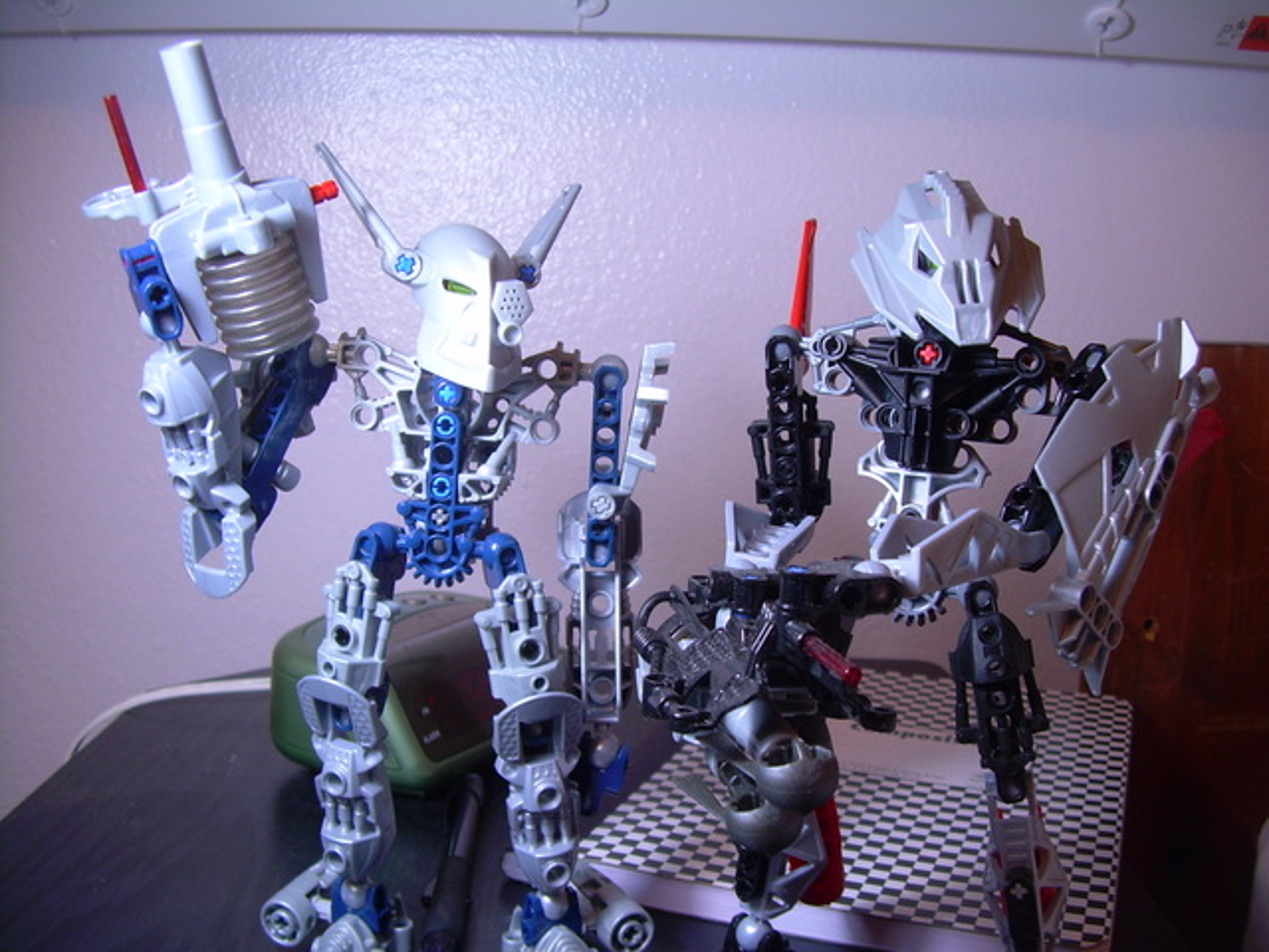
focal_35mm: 38
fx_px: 1393
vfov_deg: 37.7
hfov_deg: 49.0
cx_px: 634
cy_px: 476
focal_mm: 6.3
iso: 50
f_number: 2.8
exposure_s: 1/16.4
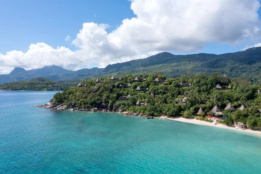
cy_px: 87
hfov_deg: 65.5
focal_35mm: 28
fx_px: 203
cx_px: 130
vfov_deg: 46.4
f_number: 8
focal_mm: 10.26
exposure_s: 1/500
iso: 100
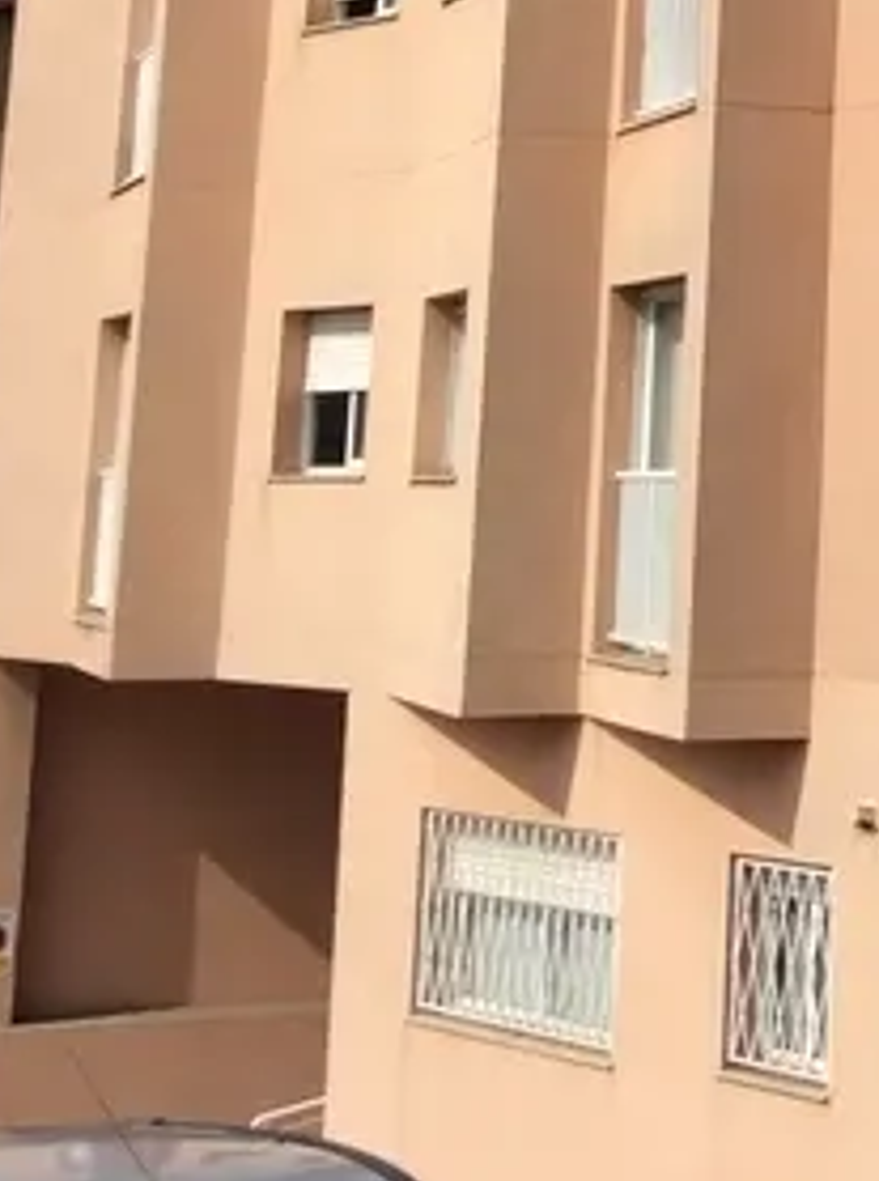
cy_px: -208
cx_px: 1042
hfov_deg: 15.0
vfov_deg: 19.6
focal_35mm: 95
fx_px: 3231
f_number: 2.4
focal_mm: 3.3
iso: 32
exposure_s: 1/2865
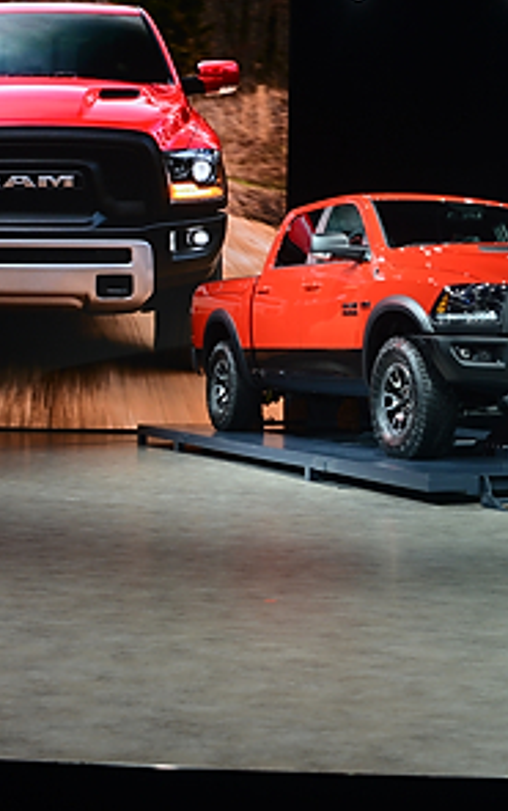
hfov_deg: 21.9
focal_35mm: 58
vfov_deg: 34.9
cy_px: 297
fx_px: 1282
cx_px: 450
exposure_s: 1/125
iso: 640
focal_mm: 28
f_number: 5.6
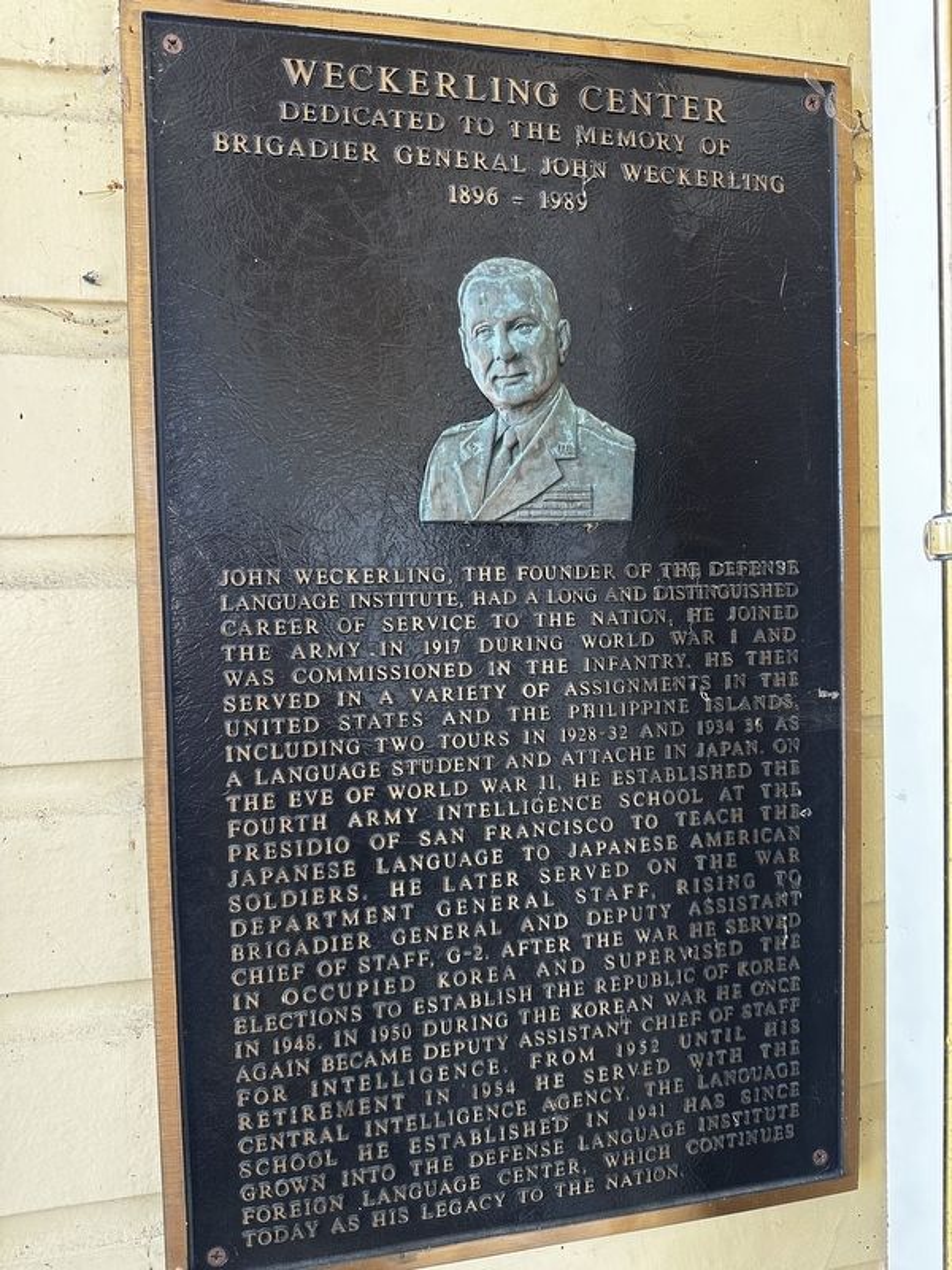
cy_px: 635
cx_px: 476
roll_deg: +0.8
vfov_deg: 71.6
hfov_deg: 56.8
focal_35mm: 24
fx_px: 880
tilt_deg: -2.2
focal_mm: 6.86
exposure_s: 1/161
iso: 100
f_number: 1.78
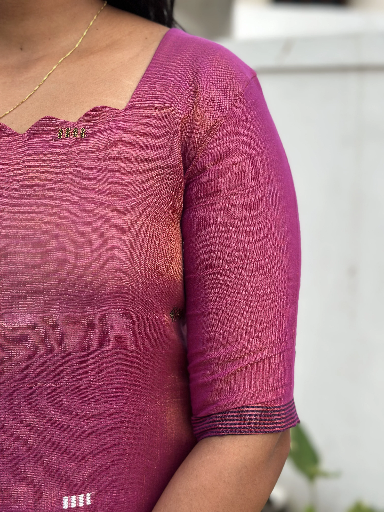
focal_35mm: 48
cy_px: 256
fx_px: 710
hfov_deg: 30.3
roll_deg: +0.6
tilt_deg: -14.6
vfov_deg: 39.7
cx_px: 192
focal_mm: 6.86
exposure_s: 1/104
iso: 125
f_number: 1.78
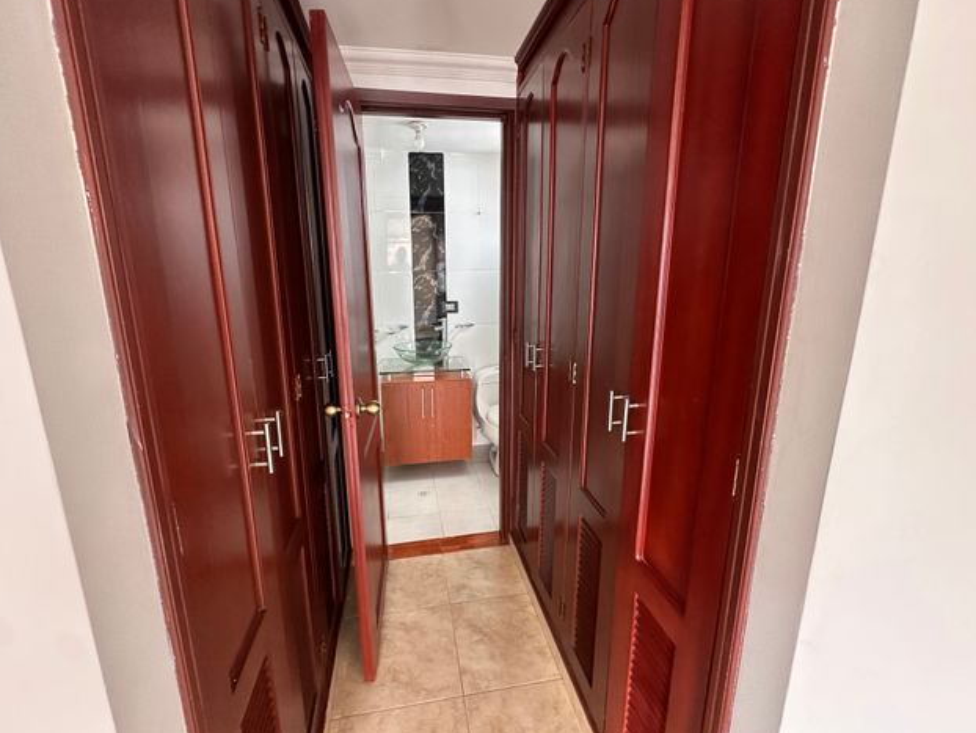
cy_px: 356
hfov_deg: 98.1
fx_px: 423
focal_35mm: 15
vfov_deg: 81.8
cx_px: 473
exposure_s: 1/73
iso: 320
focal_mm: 2.22
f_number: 2.2
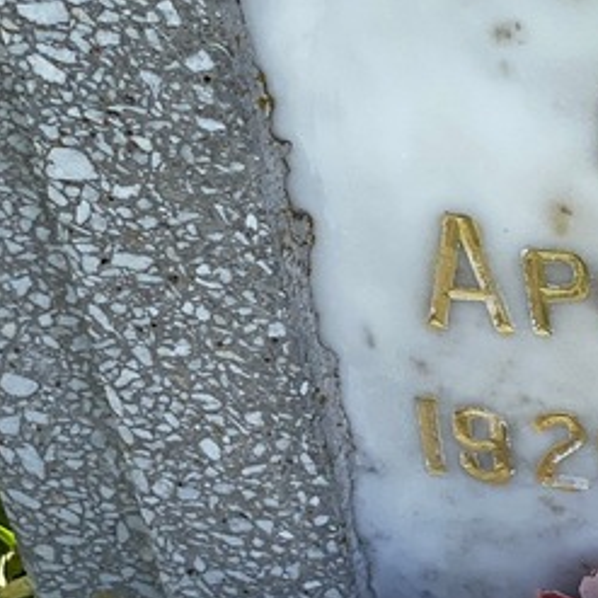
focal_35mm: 149
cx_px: 886
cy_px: 295
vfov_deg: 11.7
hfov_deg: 11.3
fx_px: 2912
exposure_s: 1/533
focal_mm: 6
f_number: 2
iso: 20
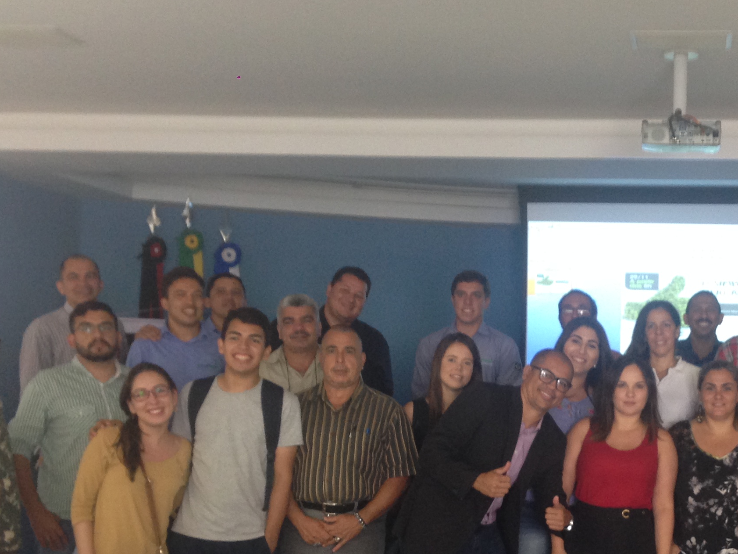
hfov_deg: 29.6
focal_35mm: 64
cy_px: 409
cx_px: 592
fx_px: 1364
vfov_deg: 22.7
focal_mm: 4.12
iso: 100
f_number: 2.4
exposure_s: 1/20
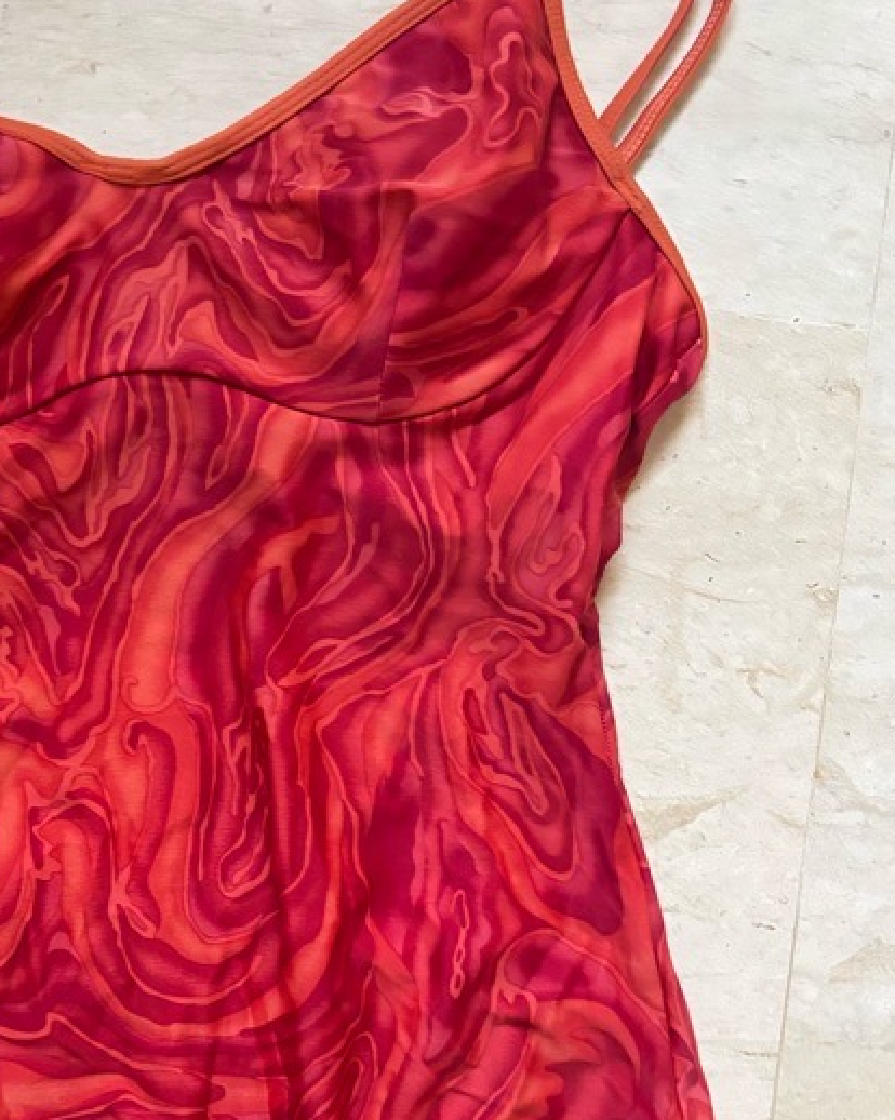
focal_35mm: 49
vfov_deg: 37.4
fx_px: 1623
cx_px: 130
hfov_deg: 29.8
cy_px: 796
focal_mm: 5.96
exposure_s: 1/30
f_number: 1.6
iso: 1000
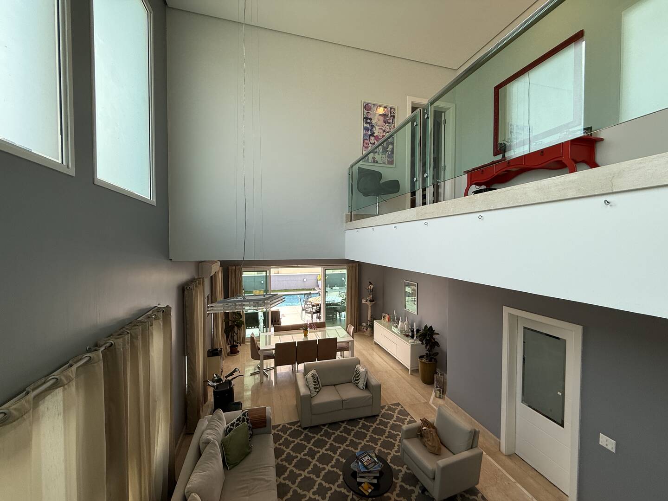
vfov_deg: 85.7
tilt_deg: -1.3
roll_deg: -0.2
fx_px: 270
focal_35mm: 14
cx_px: 334
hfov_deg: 102.1
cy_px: 250
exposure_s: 1/180
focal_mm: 2.22
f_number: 2.2
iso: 64
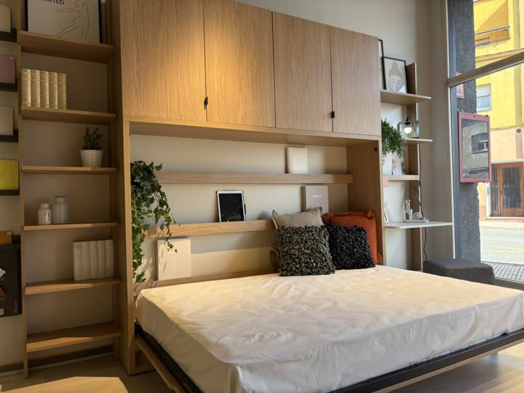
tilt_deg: +0.8
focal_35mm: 26
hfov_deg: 67.3
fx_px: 394
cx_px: 262
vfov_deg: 53.1
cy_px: 196
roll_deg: +1.8
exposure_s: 1/278
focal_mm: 5.96
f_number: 1.6
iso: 64
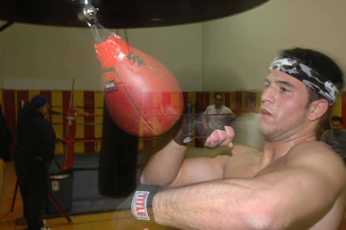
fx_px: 346
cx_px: 173
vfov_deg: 36.8
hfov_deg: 53.2
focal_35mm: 36
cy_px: 115
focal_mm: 24
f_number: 8
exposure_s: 1/5
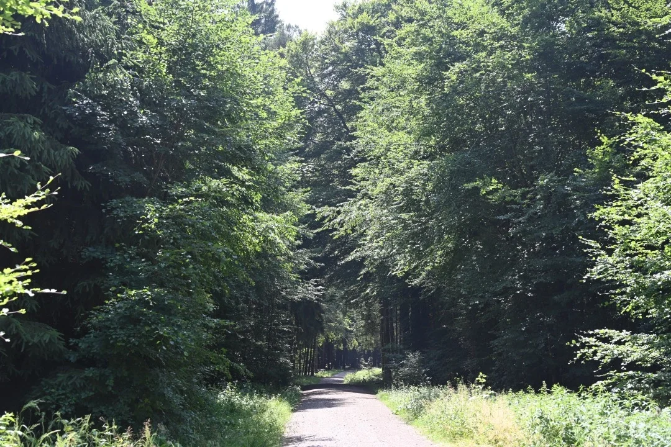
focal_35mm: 46
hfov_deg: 42.7
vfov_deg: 29.2
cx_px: 336
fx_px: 857
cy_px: 224
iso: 200
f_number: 5.6
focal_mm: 46
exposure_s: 1/250
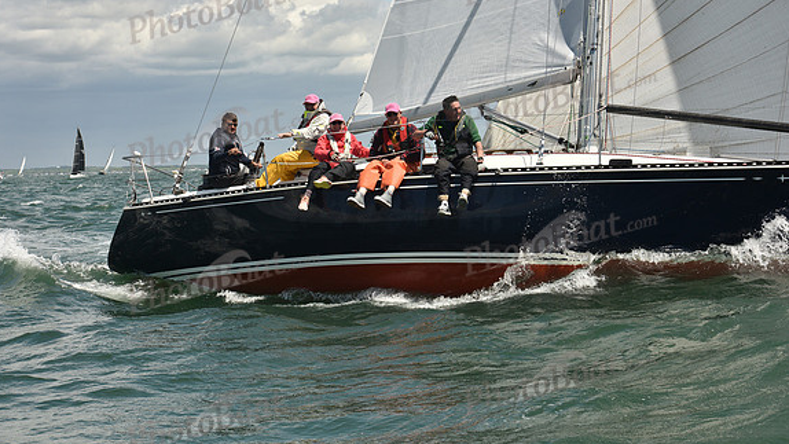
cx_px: 393
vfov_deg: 13.3
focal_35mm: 91
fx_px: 1904
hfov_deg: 23.4
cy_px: 188
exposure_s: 1/800
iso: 320
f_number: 11
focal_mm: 86
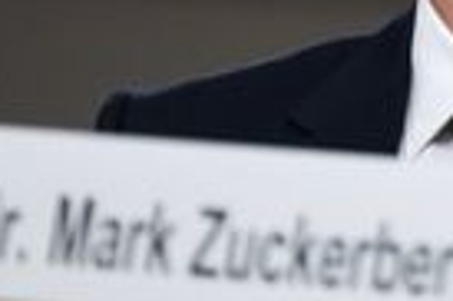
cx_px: 539
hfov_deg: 2.8
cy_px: -94
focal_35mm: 729
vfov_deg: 1.9
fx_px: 9162
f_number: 4
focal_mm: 249
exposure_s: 1/320
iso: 3200
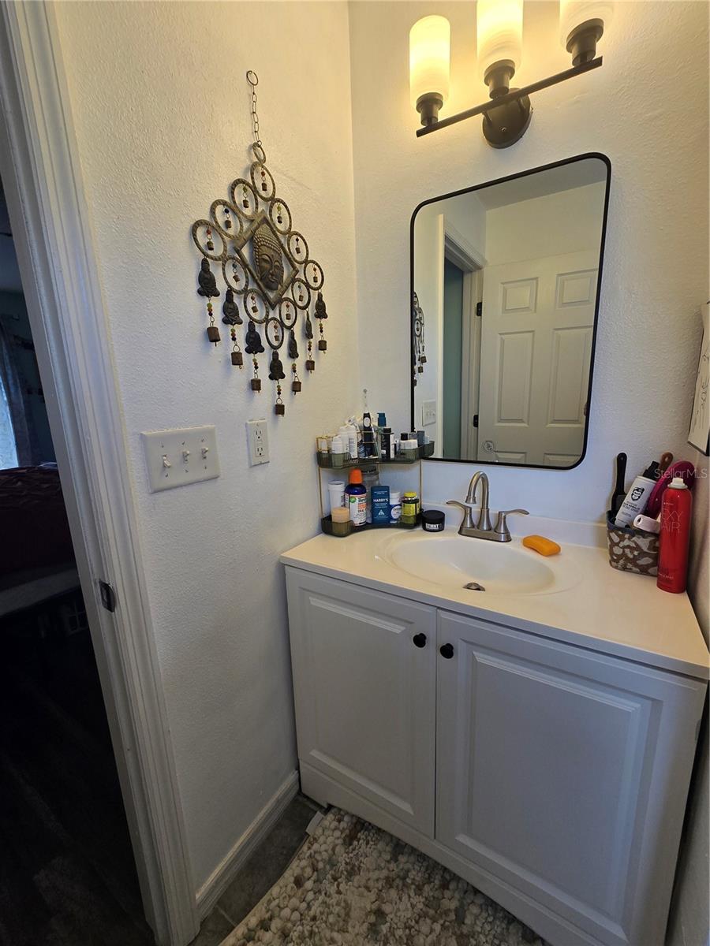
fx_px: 356
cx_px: 355
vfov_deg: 106.2
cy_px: 473
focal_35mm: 13
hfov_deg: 89.9
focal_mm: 2.2
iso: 50
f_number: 2.2
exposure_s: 1/120
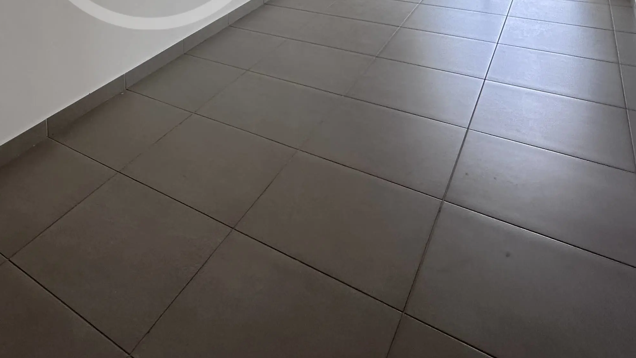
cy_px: -97
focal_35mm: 31
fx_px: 523
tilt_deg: -7.1
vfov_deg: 30.5
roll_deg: +3.9
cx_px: 150
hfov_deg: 58.9
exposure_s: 1/131
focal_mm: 2.22
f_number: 2.2
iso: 40
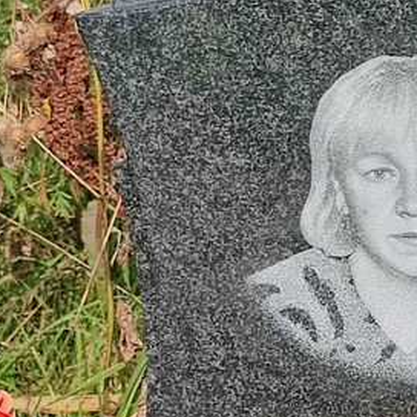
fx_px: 886
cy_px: 334
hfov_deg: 24.7
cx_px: 457
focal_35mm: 65
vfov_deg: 26.0
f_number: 1.9
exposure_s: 1/690
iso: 50
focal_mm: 6.04
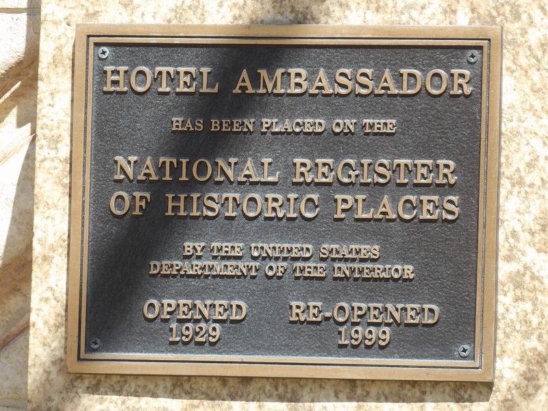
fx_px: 6475
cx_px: 274
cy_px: 206
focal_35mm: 409
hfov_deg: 4.8
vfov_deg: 3.6
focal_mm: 73.3
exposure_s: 1/280
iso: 100
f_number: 4.2
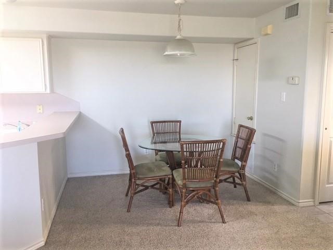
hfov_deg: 61.7
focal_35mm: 29
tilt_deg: -7.3
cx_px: 166
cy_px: 125
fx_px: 279
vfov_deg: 48.2
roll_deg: -0.6
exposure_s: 1/15
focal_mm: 4.15
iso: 40
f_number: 2.2
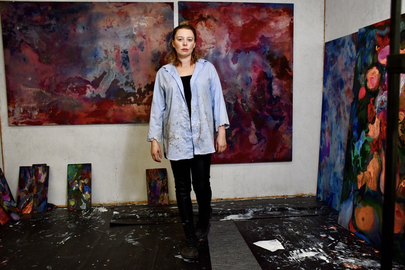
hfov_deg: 61.9
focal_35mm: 30
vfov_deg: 43.6
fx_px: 337
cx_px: 202
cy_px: 135
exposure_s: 1/320
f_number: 5
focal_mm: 20
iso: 1400
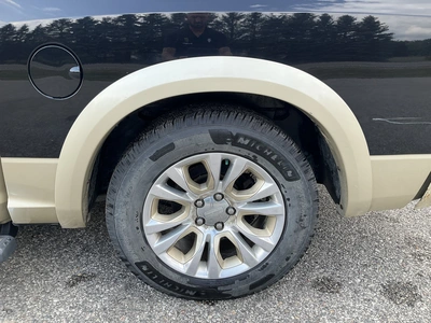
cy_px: 162
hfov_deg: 61.7
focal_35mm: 29
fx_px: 361
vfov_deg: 48.2
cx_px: 216
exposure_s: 1/435
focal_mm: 3
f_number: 1.8
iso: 25
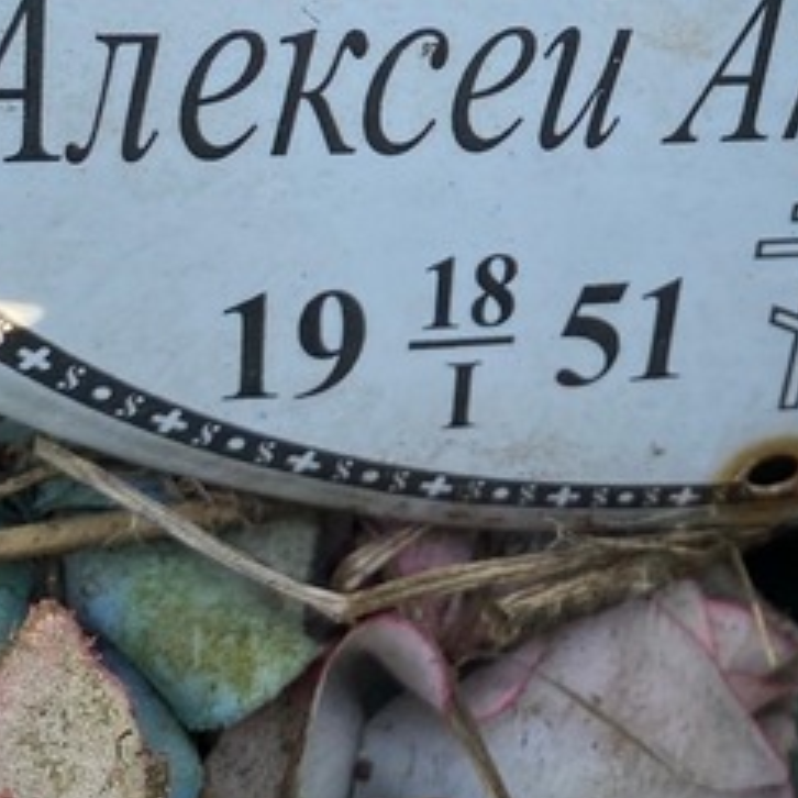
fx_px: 1904
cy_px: -16
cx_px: 844
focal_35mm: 73
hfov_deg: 22.5
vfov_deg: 22.7
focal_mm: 4.25
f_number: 1.8
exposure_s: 1/719
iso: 32
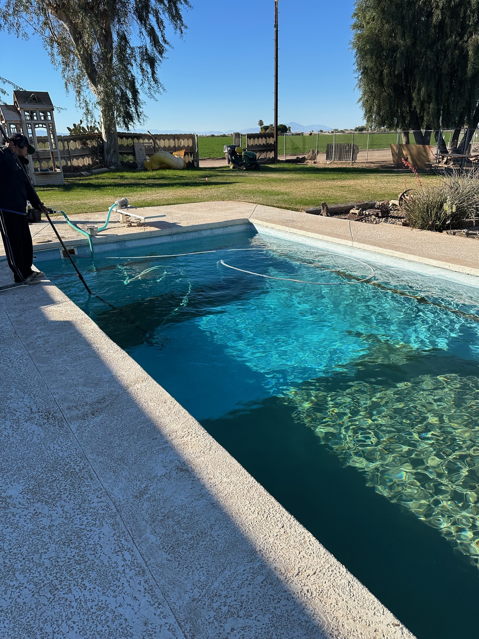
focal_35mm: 24
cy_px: 320
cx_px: 240
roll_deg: +0.2
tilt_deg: -19.9
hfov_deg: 56.8
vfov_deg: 71.6
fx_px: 443
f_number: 1.78
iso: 80
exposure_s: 1/4016
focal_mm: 6.86
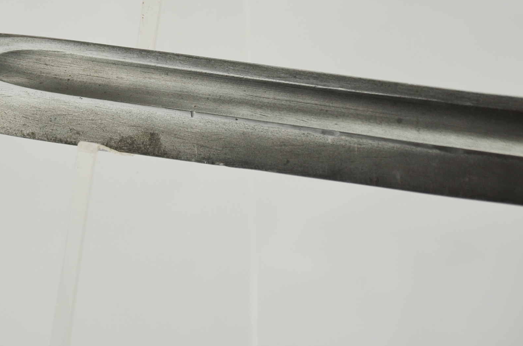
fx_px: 4549
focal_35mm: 314
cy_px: 87
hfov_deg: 6.6
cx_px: 172
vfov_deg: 4.4
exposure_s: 1/250
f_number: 5.6
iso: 450
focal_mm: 135
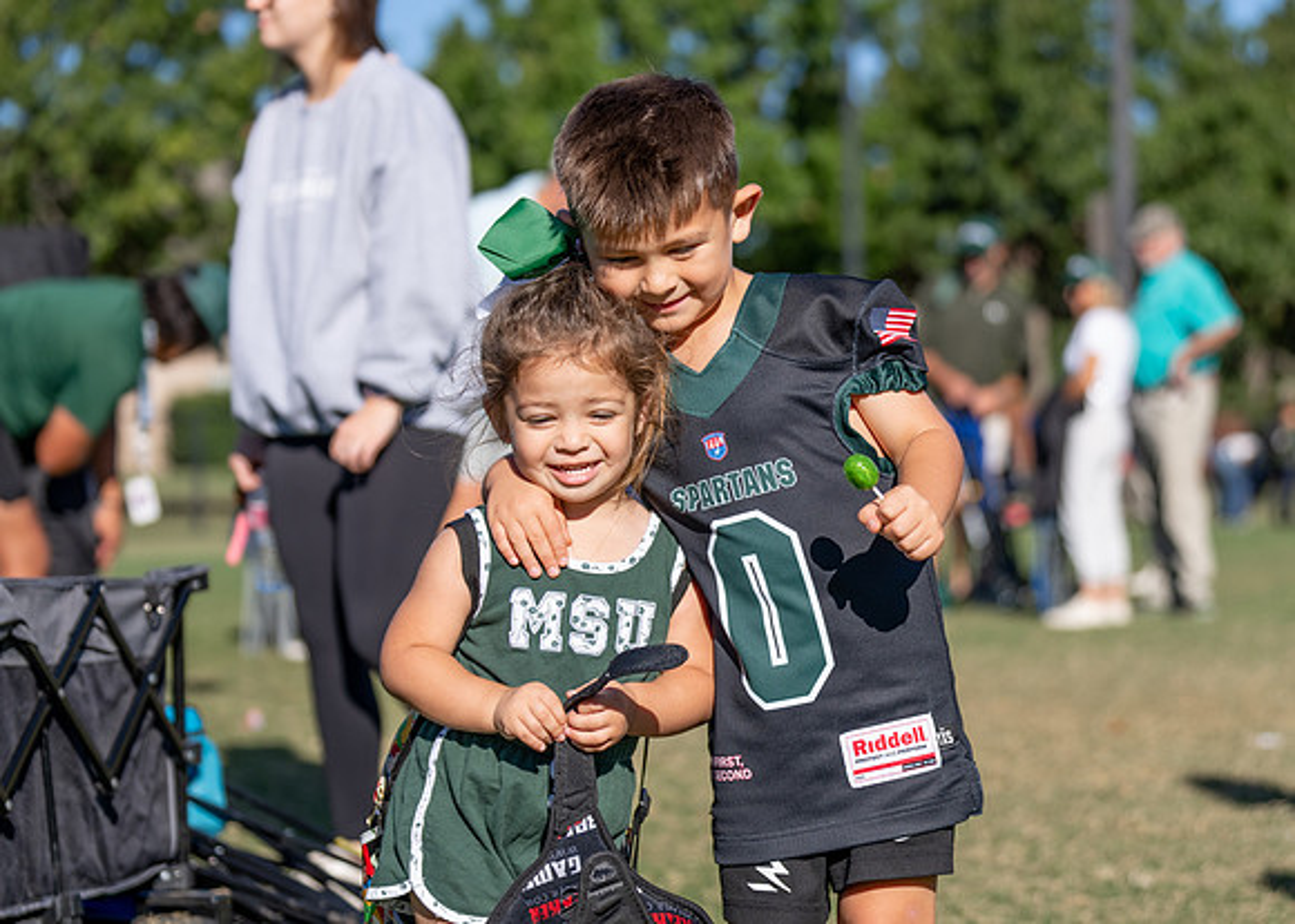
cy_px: 459
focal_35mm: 89
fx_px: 3281
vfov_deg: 16.0
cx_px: 681
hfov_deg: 22.3
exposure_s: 1/2500
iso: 160
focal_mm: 70
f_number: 2.8
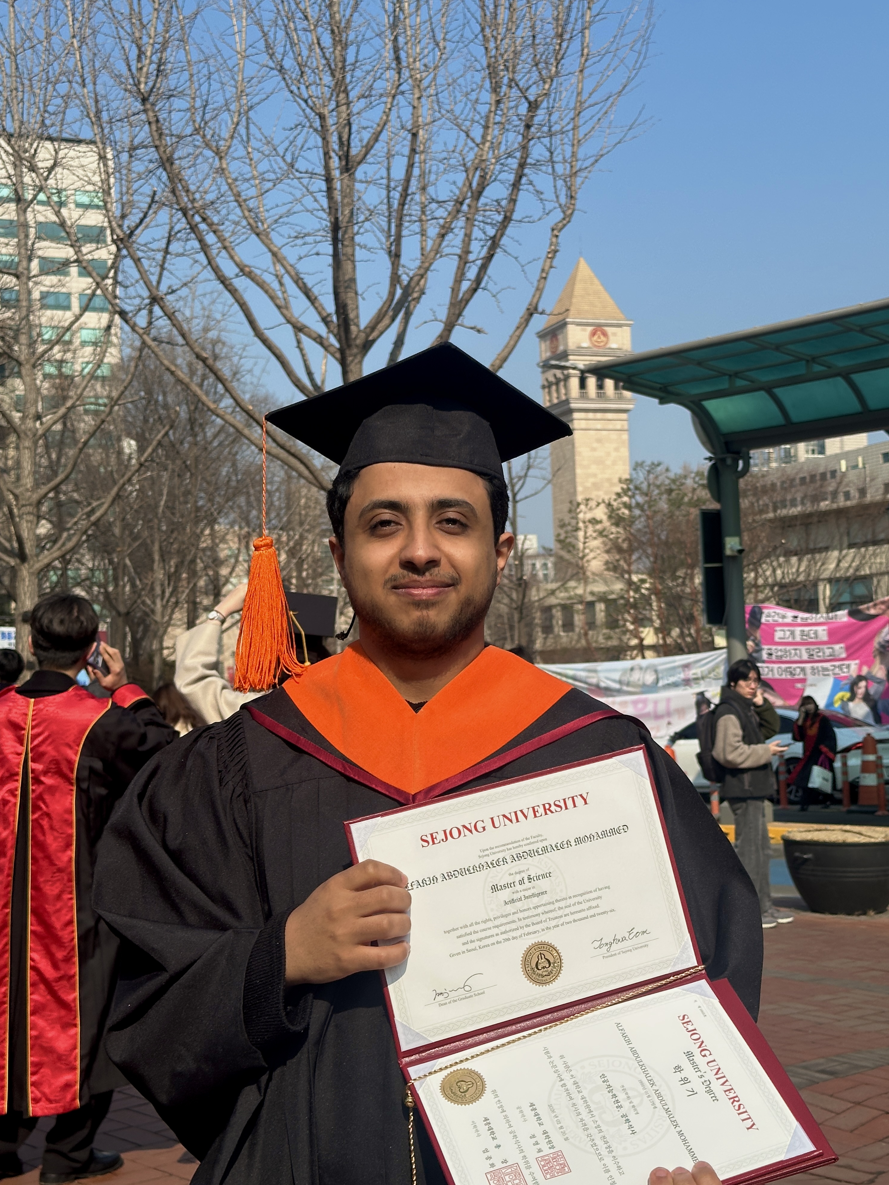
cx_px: 442
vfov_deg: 38.9
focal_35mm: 49
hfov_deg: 29.7
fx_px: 1678
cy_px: 597
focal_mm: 6.86
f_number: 1.78
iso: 64
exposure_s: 1/4566
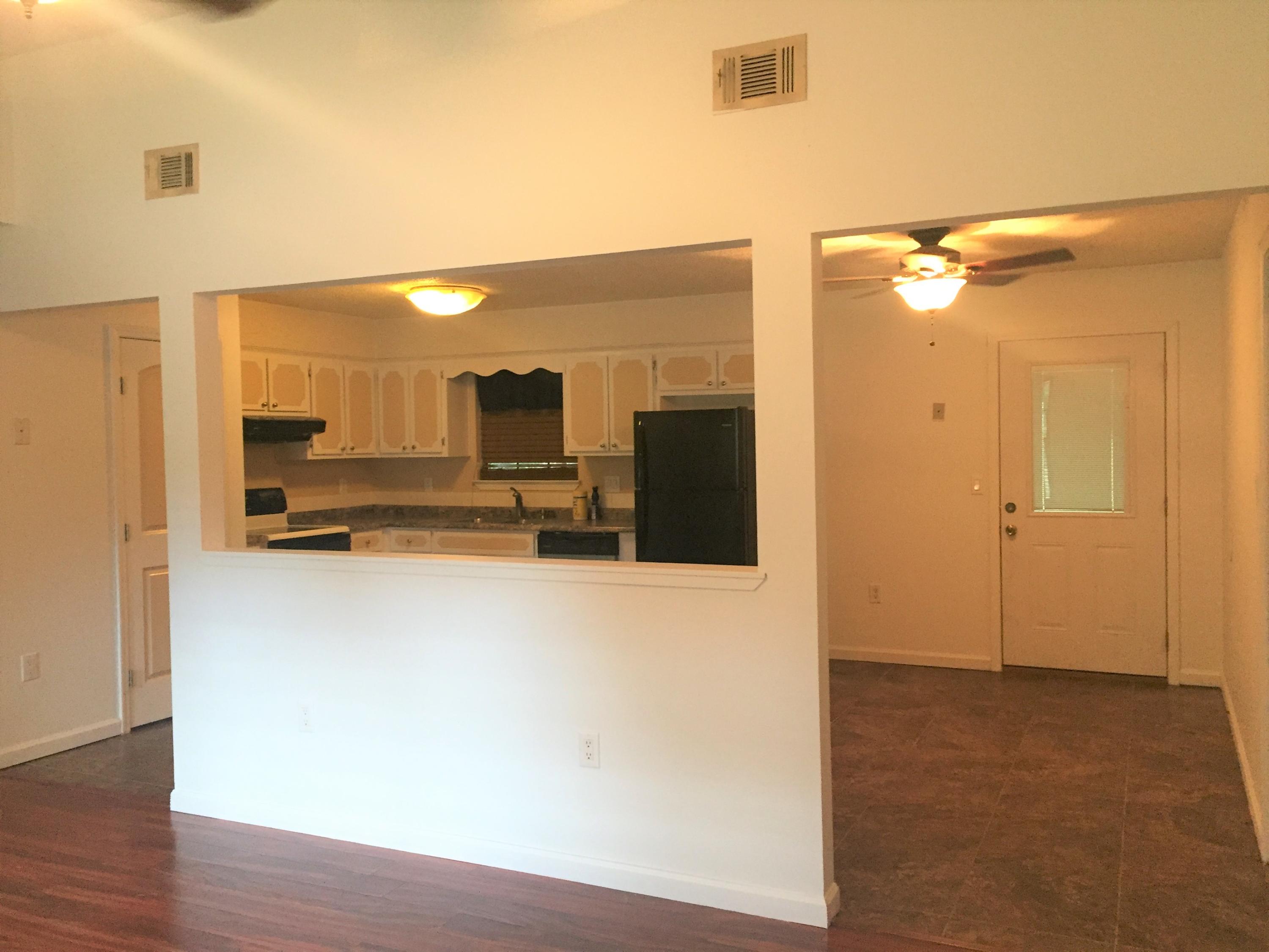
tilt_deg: -1.7
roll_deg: +0.2
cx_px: 634
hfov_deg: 61.7
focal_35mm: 29
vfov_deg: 48.2
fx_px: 1063
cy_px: 476
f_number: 2.2
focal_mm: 4.15
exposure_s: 1/30
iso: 160
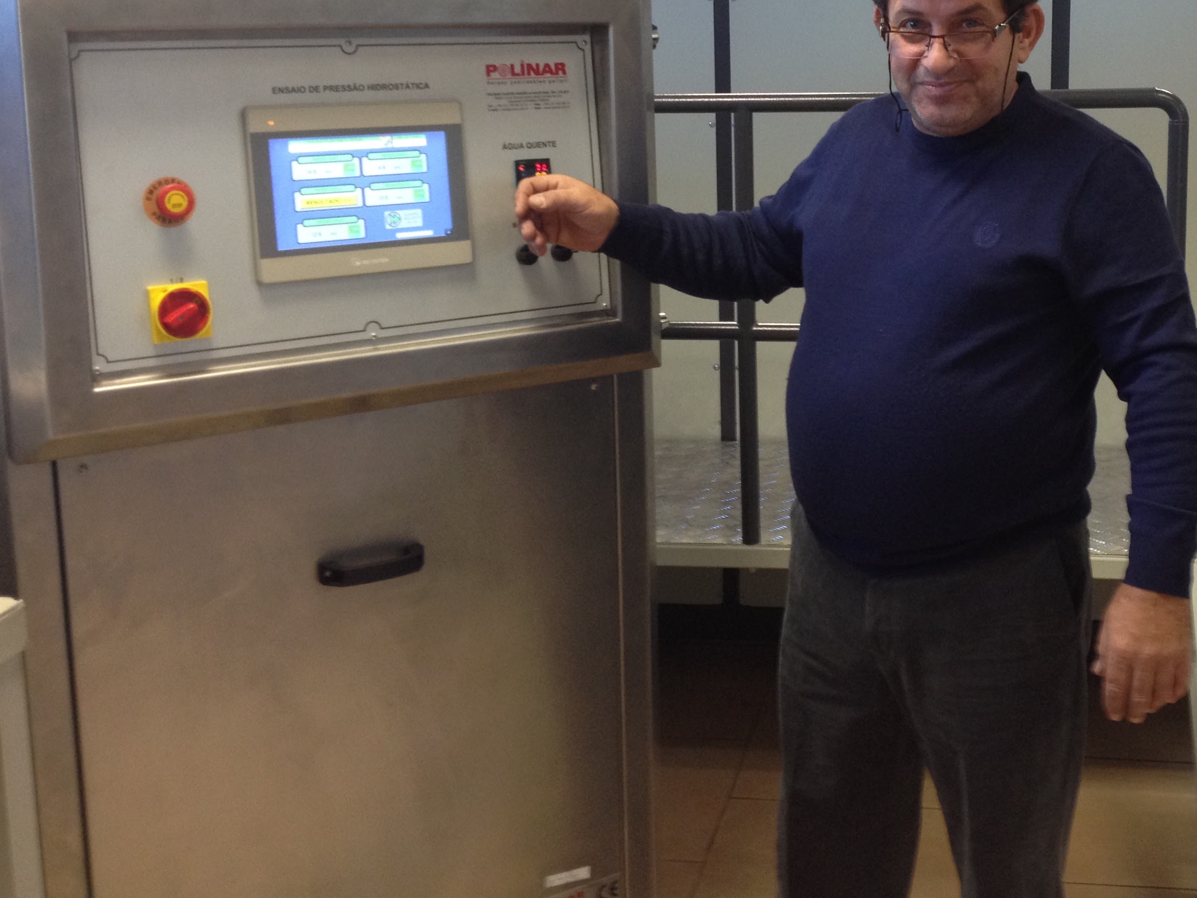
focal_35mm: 53
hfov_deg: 35.7
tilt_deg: -11.1
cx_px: 833
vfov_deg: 27.2
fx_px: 1833
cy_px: 249
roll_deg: -0.5
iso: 100
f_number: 2.4
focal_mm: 4.28
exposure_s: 1/20
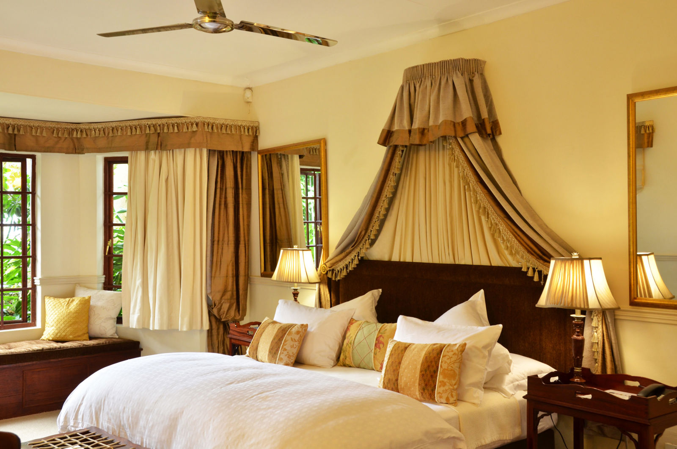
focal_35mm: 39
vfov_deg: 34.1
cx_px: 338
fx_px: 732
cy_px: 224
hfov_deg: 49.6
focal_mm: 26
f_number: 9
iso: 400
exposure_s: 1/8
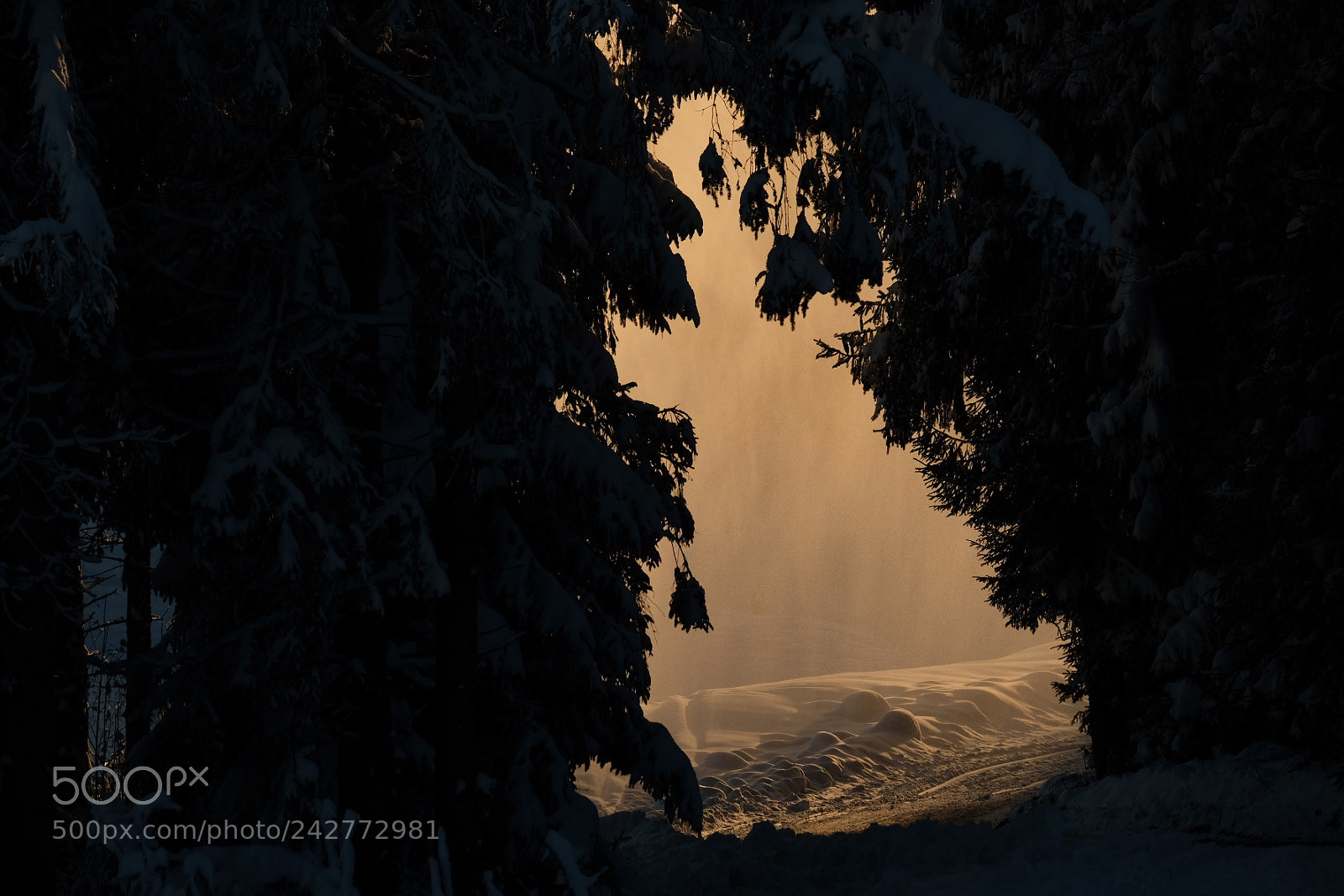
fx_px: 11200
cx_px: 672
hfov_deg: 6.9
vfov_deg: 4.6
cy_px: 448
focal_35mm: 300
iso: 200
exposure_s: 1/1100
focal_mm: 200
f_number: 8
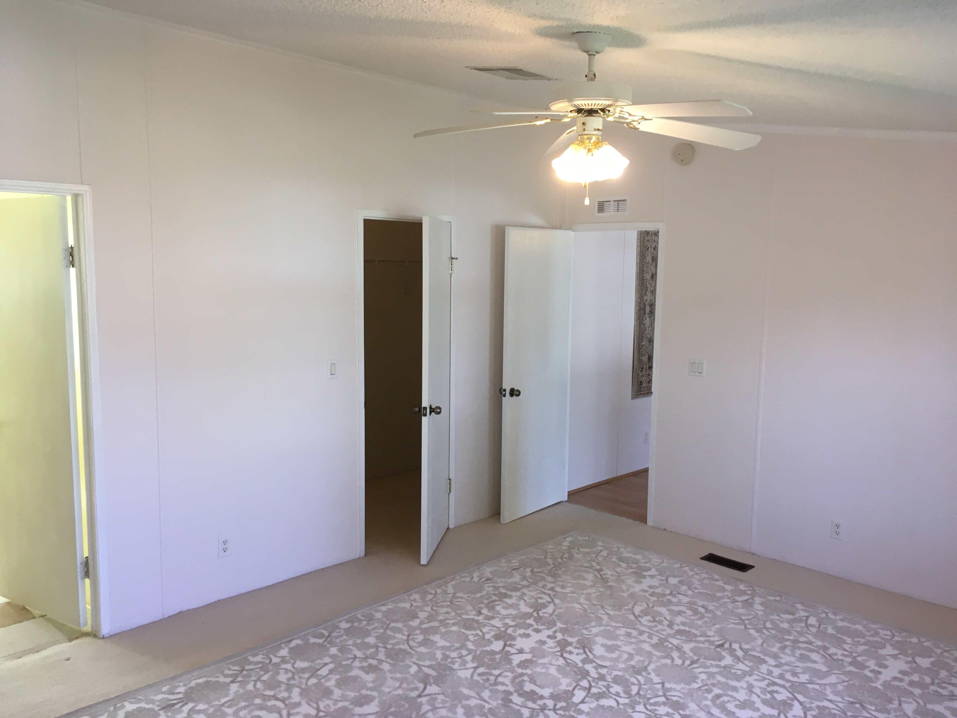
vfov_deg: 48.2
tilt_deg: -6.7
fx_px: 802
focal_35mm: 29
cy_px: 359
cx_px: 478
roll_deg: -0.8
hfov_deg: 61.7
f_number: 2.2
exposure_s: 1/30
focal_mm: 4.15
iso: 25
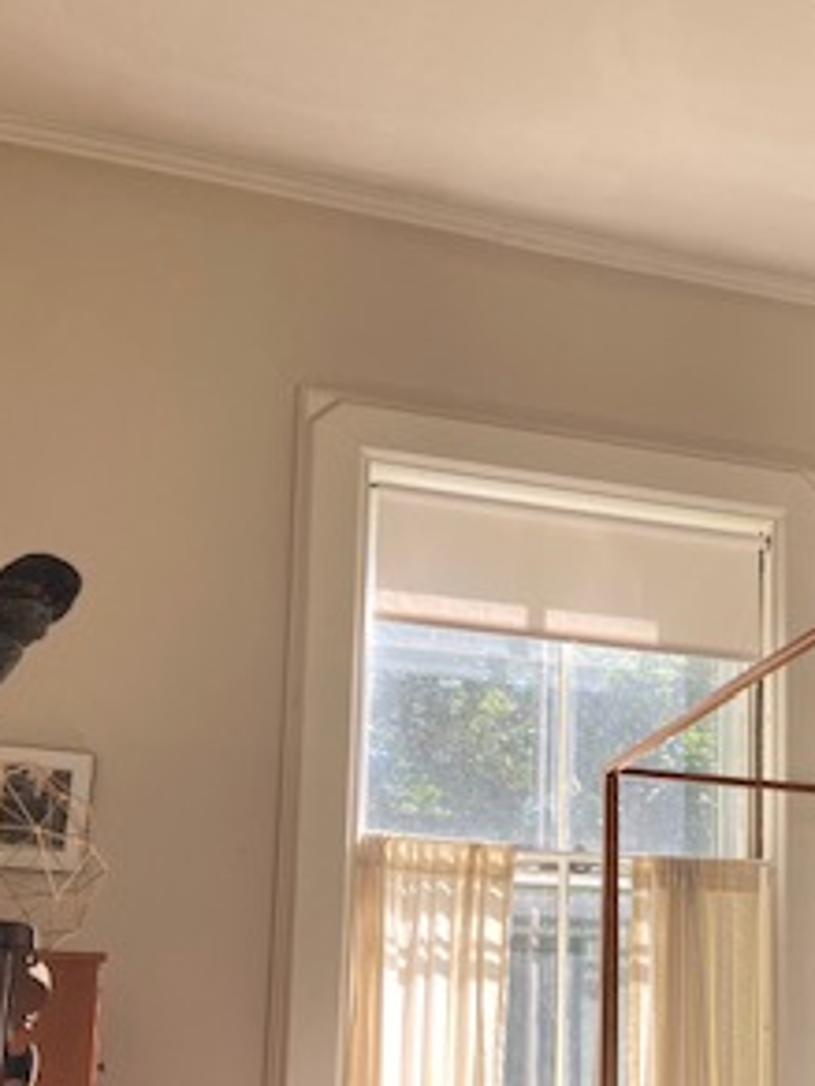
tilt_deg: +10.7
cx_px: 871
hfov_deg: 24.2
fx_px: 1789
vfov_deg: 33.0
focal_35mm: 57
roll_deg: -0.3
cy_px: 848
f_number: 1.8
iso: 32
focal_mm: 4.25
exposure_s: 1/152
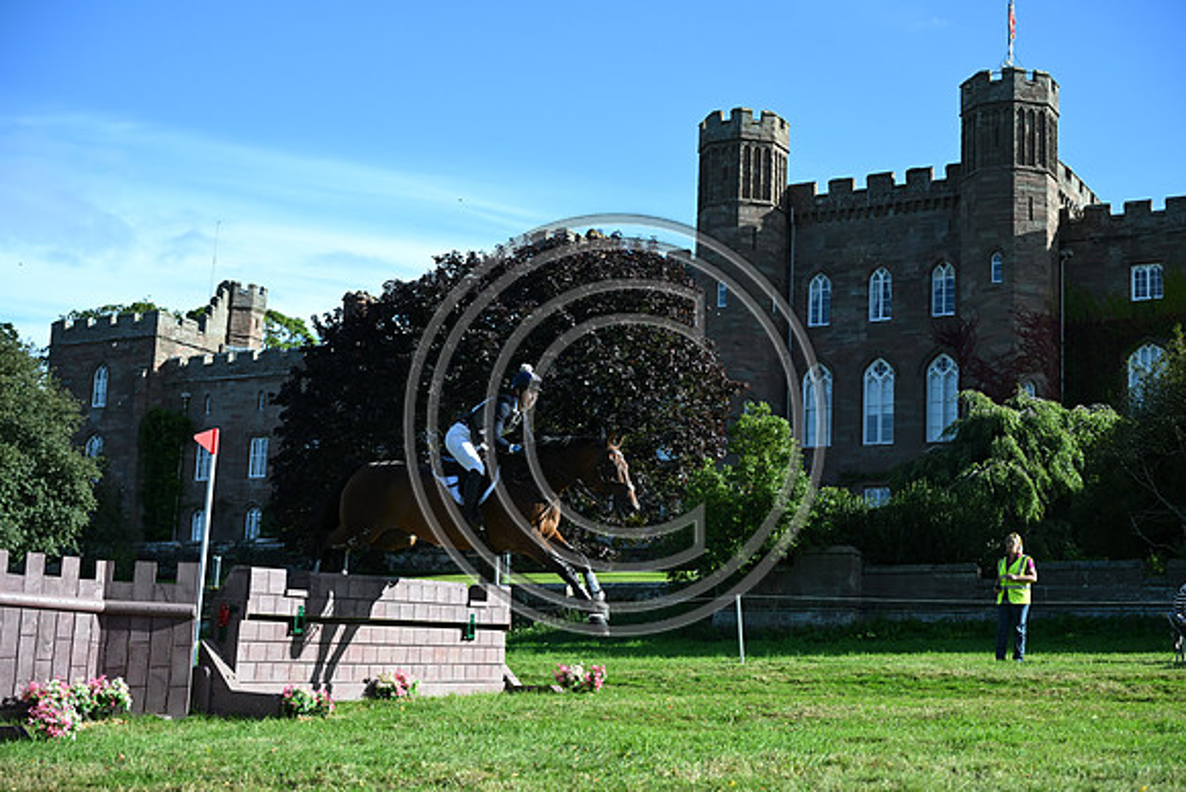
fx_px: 1779
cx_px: 593
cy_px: 396
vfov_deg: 25.1
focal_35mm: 54
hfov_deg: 36.9
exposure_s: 1/1250
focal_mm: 54
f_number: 4
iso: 220
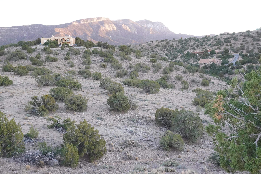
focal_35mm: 36
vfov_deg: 36.8
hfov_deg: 53.2
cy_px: 87
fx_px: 261
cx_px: 130
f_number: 8
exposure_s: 1/320
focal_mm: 24
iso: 8000
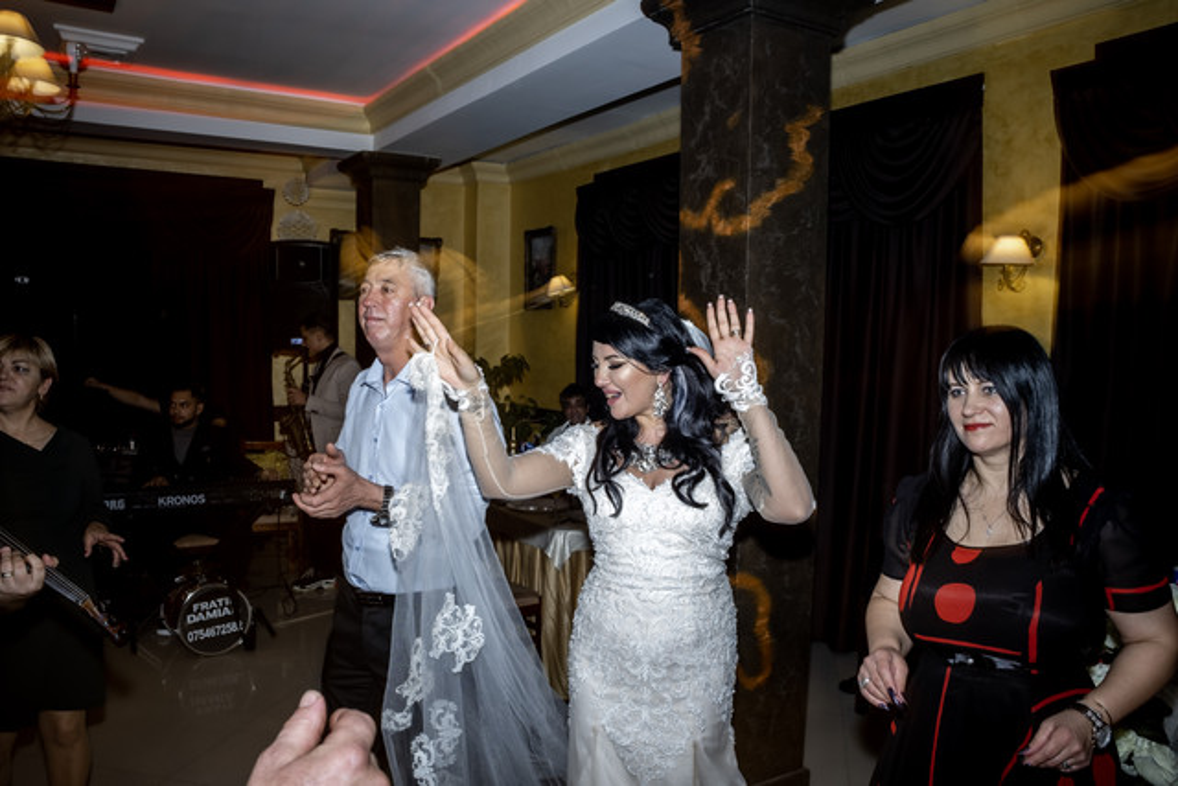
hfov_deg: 69.4
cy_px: 393
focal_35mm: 26
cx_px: 589
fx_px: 851
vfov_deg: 49.6
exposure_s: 1/2
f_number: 8
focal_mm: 17.6
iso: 80
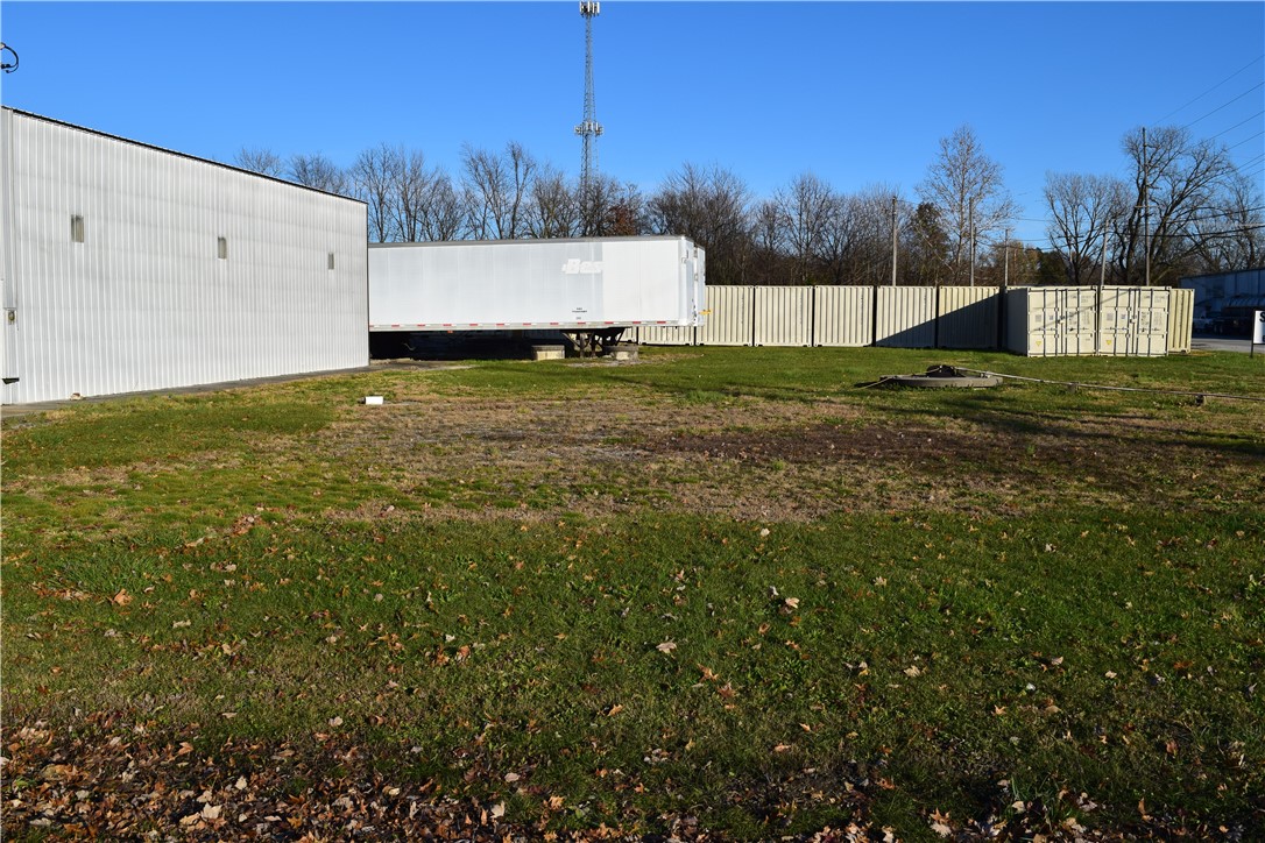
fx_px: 1159
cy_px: 422
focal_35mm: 33
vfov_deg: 40.0
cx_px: 632
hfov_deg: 57.2
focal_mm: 22
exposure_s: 1/500
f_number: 11
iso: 200
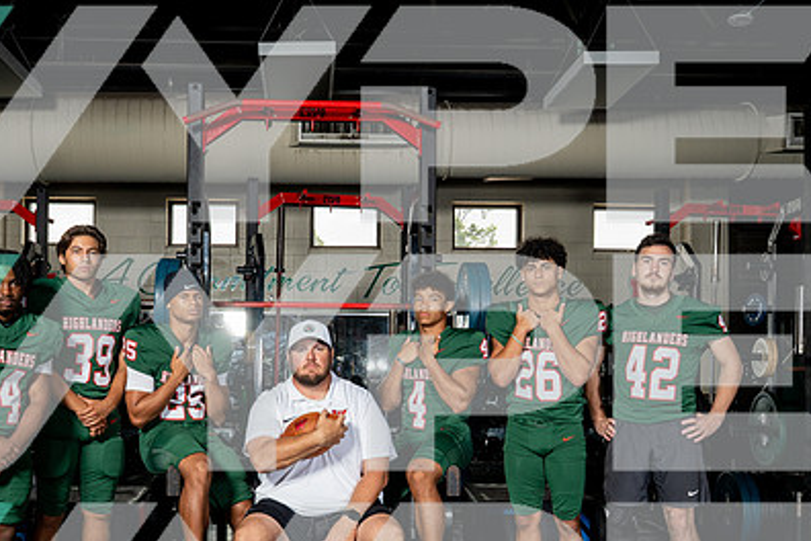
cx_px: 328
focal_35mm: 41
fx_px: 924
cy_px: 364
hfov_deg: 47.2
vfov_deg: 32.3
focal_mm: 28
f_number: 8
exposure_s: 1/250
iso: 640
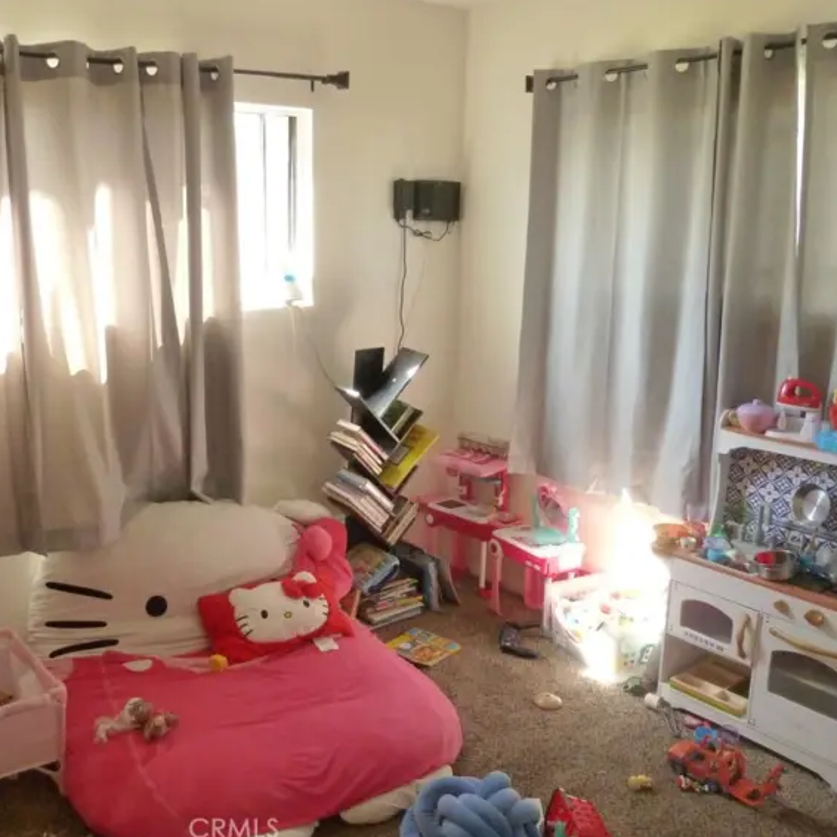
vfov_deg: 54.0
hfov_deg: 53.0
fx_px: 821
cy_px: 418
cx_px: 279
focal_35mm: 30
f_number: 3.3
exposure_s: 1/60
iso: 640
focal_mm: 4.1
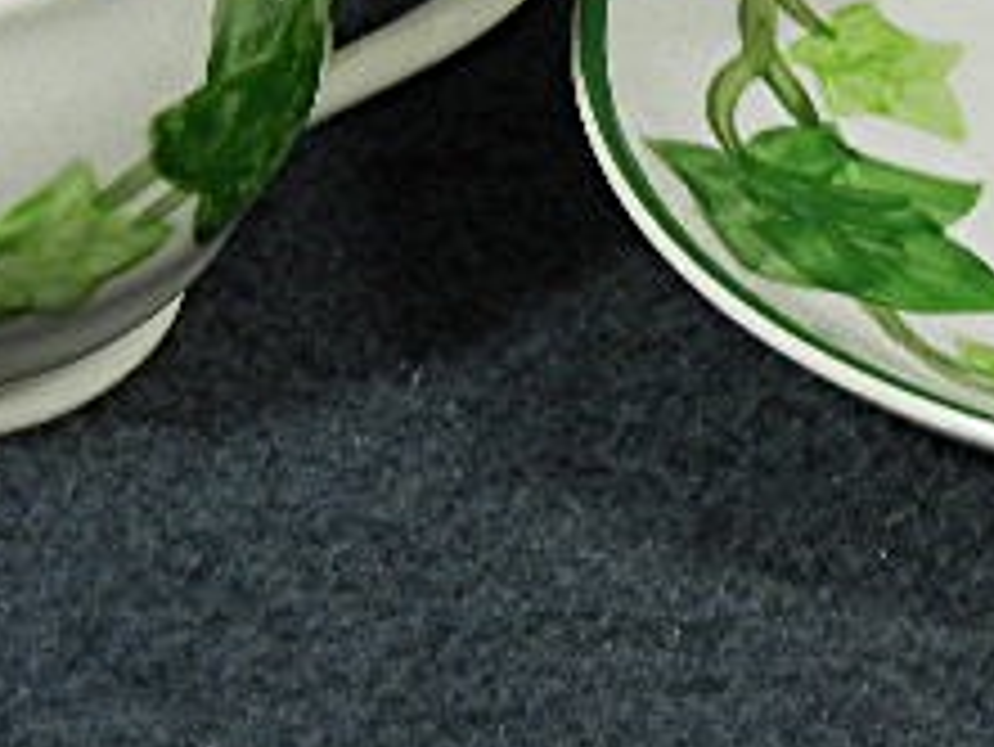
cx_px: 832
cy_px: 76
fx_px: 4913
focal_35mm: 171
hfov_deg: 11.5
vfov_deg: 8.7
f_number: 4
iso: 324
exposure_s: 1/35.5
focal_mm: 10.6
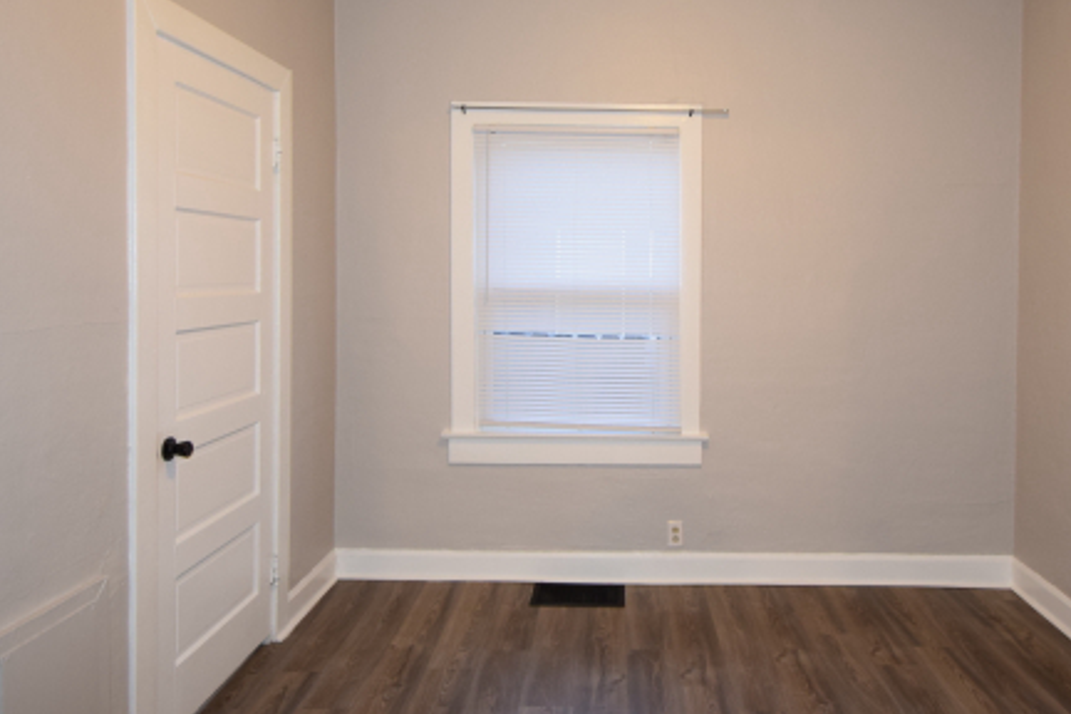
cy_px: 295
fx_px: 773
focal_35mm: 26
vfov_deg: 49.3
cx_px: 630
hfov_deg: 68.9
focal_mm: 10
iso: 800
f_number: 4
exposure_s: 1/60
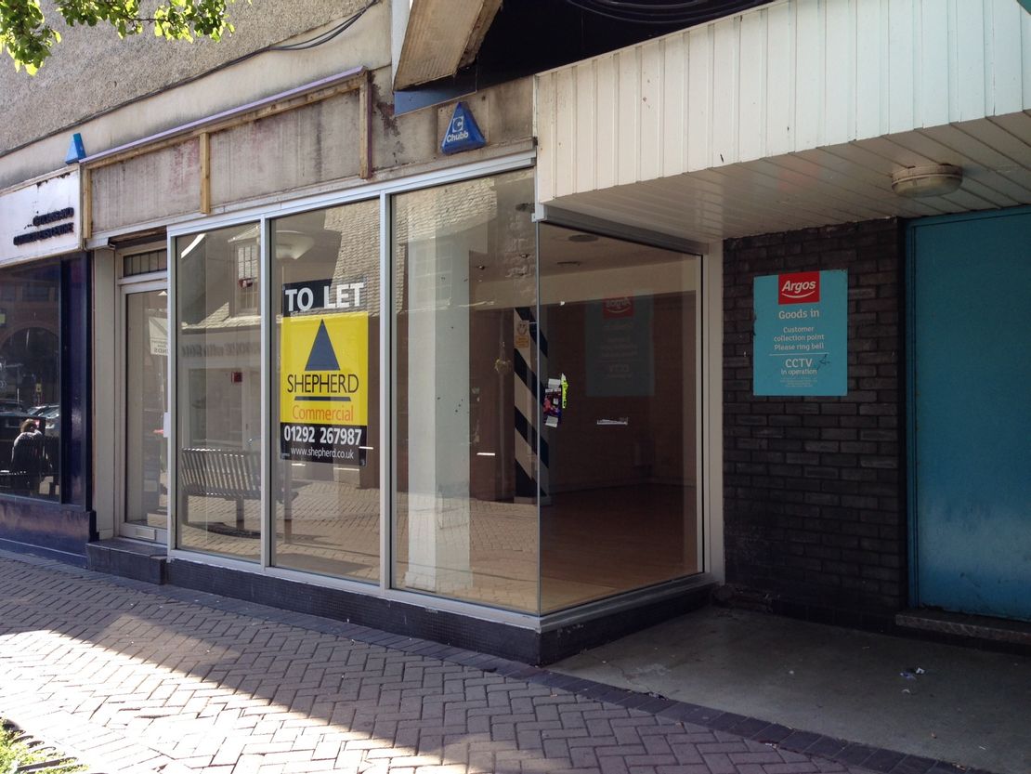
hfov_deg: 55.3
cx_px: 516
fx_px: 983
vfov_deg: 43.0
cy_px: 387
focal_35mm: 33
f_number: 2.4
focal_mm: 4.12
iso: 50
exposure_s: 1/244
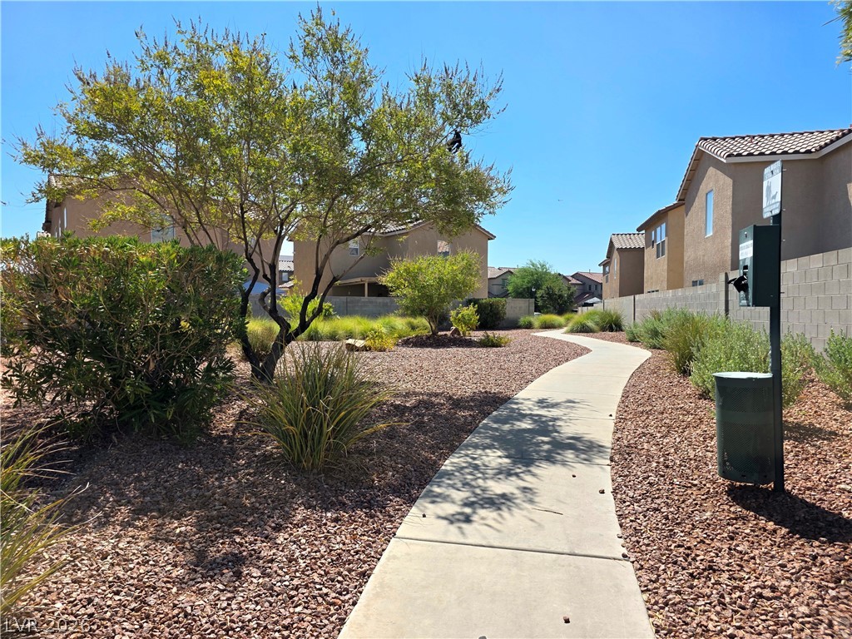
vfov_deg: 58.9
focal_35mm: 23
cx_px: 426
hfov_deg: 73.9
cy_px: 320
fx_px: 566
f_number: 1.7
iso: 80
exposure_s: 1/10000
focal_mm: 6.3
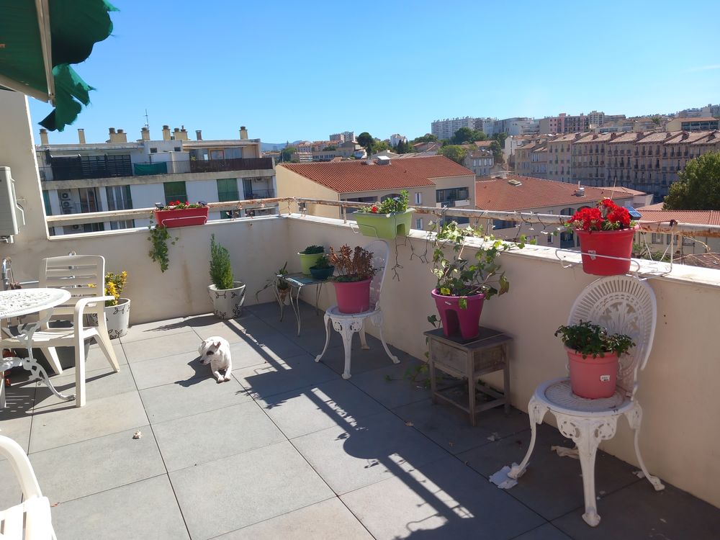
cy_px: 270
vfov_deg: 51.4
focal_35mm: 27
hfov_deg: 65.3
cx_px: 360
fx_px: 562
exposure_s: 1/524
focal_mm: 4
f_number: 1.8
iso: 20
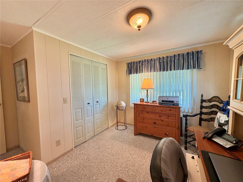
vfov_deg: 85.7
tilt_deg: -2.5
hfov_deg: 102.1
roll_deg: +1.3
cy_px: 91
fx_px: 98
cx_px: 122
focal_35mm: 14
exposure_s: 1/60
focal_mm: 2.22
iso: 200
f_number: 2.2
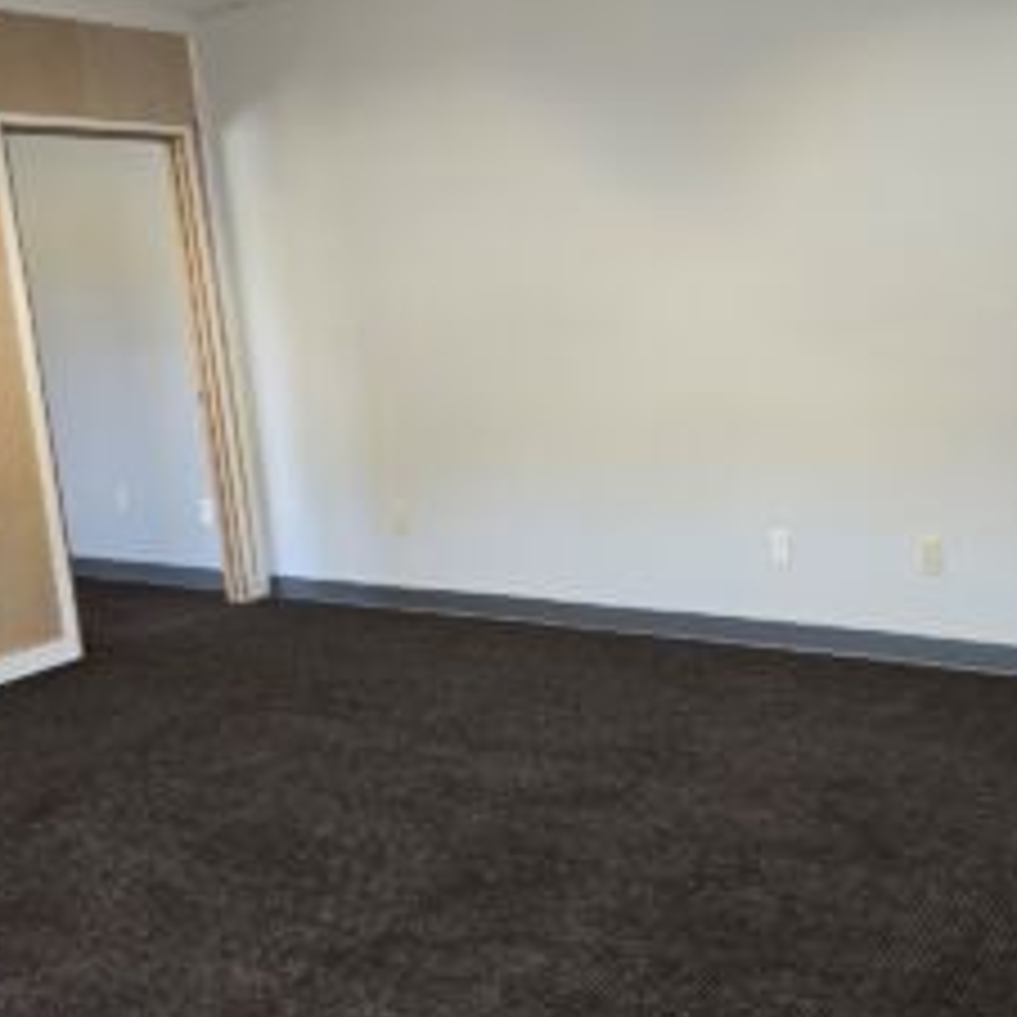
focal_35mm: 36
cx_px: 832
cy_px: 418
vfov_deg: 45.8
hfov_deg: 43.6
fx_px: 1197
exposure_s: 1/120
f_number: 1.7
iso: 160
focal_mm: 6.3
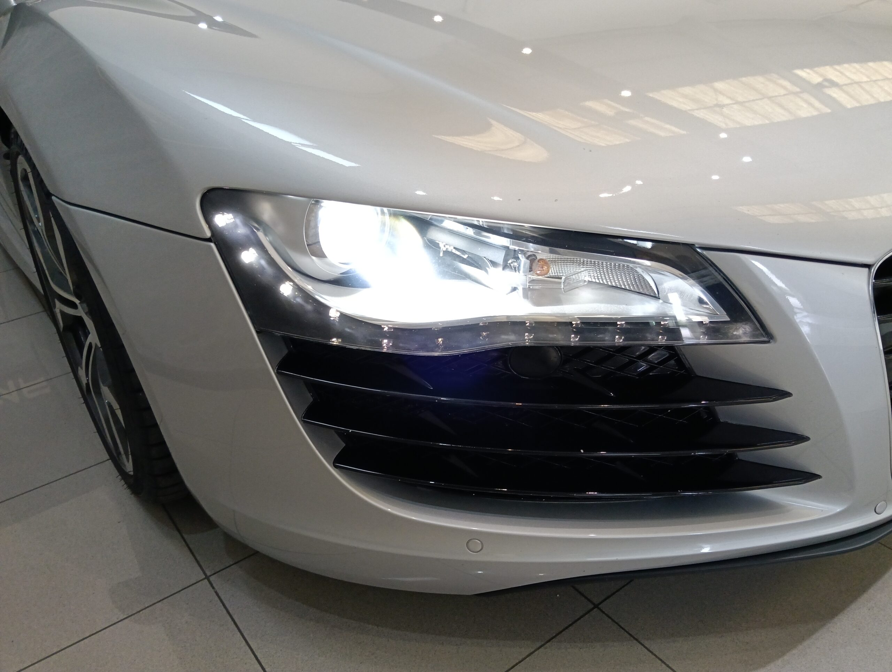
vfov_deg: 51.5
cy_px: 336
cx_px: 446
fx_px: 697
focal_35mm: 27
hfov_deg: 65.2
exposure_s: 1/33.3
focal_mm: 3.98
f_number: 16
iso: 250
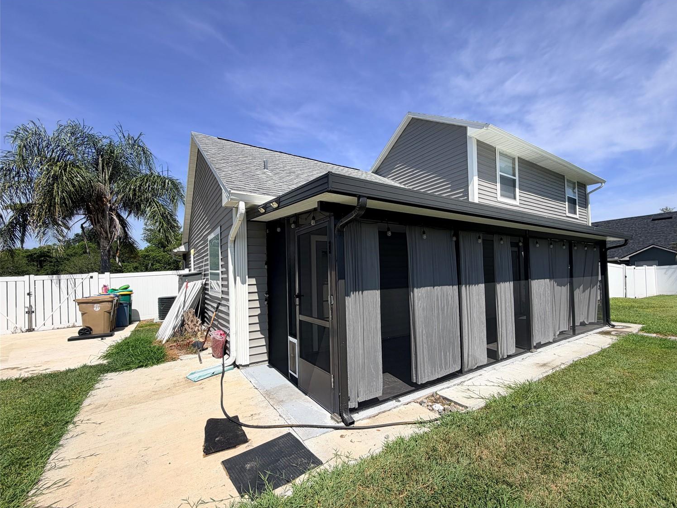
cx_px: 362
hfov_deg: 98.0
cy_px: 268
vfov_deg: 81.7
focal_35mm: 15
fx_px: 293
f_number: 2.2
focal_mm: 2.22
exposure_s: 1/914
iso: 20
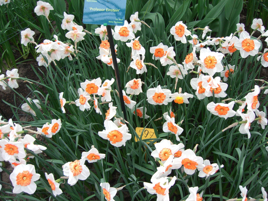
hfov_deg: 49.0
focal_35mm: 38
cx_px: 134
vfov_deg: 37.7
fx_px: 294
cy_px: 100
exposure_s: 1/125
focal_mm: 7.9
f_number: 2.8
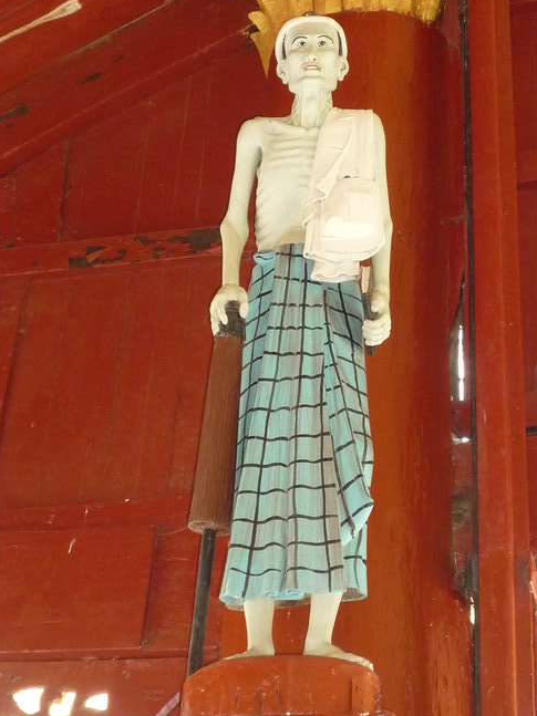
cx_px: 312
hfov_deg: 20.1
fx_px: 1510
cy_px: 321
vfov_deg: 26.7
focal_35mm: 73
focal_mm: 7.3
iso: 320
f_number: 4.1
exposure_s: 1/30
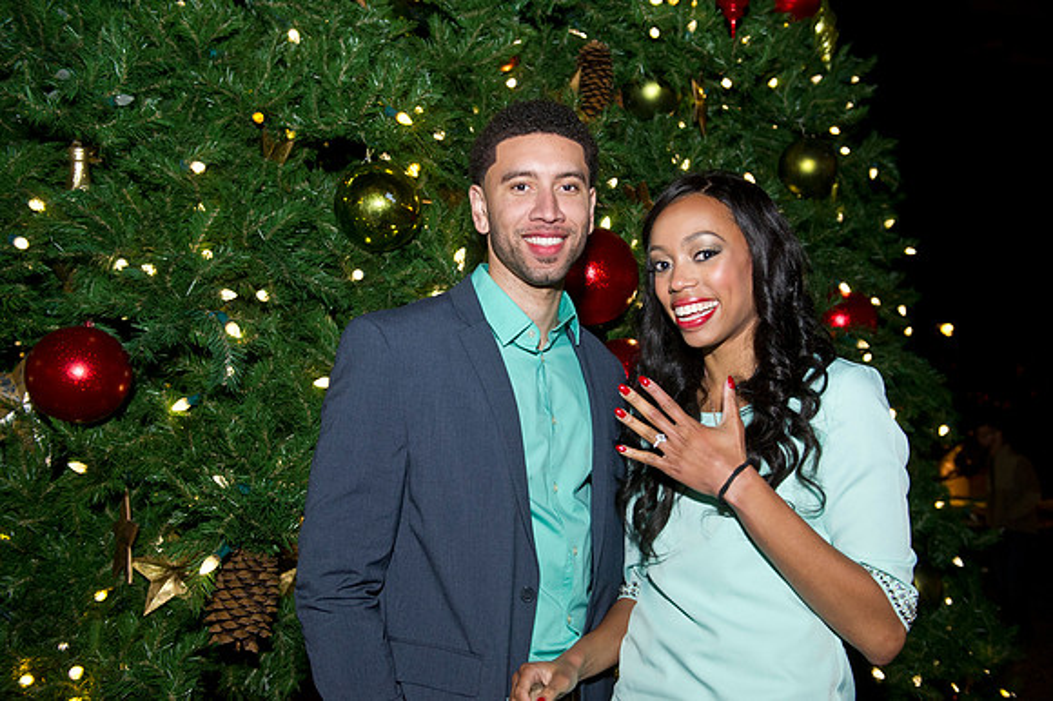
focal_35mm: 34
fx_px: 994
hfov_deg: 55.8
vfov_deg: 38.8
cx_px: 526
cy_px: 350
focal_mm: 34
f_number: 4
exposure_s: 1/100
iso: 3200
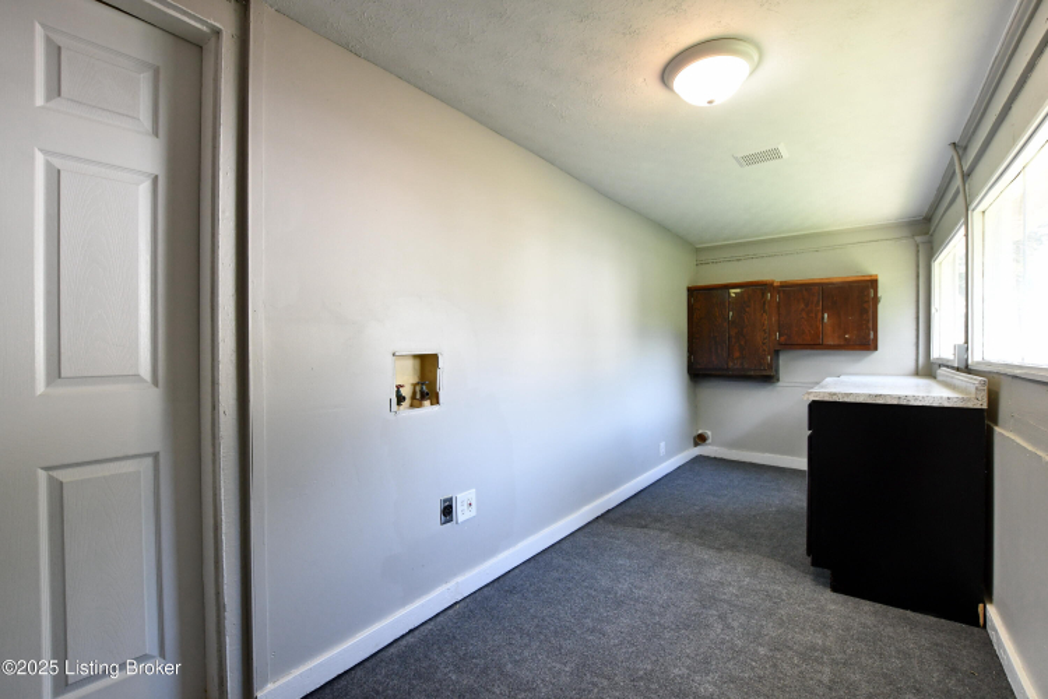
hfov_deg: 100.4
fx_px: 437
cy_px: 350
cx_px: 524
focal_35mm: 15
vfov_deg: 77.3
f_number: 7.1
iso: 1000
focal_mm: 10
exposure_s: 1/50
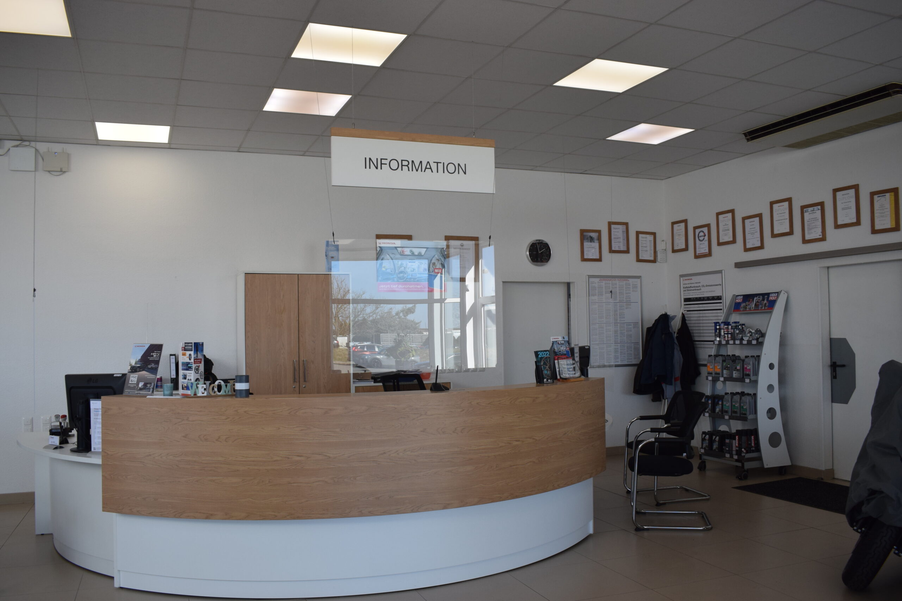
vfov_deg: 43.6
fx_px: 752
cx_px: 451
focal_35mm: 30
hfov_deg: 61.9
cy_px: 300
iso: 450
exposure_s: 1/250
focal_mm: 20
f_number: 5.6
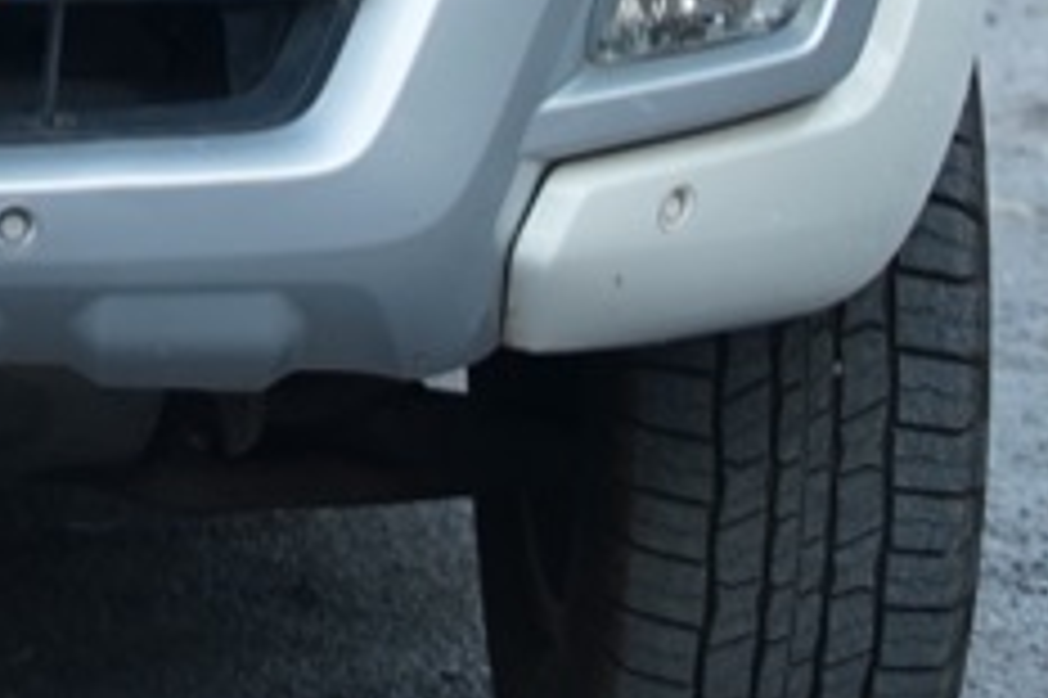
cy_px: -536
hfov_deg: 8.5
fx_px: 6982
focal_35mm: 240
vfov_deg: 5.6
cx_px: -306
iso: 250
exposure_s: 1/125
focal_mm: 35
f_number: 2.8
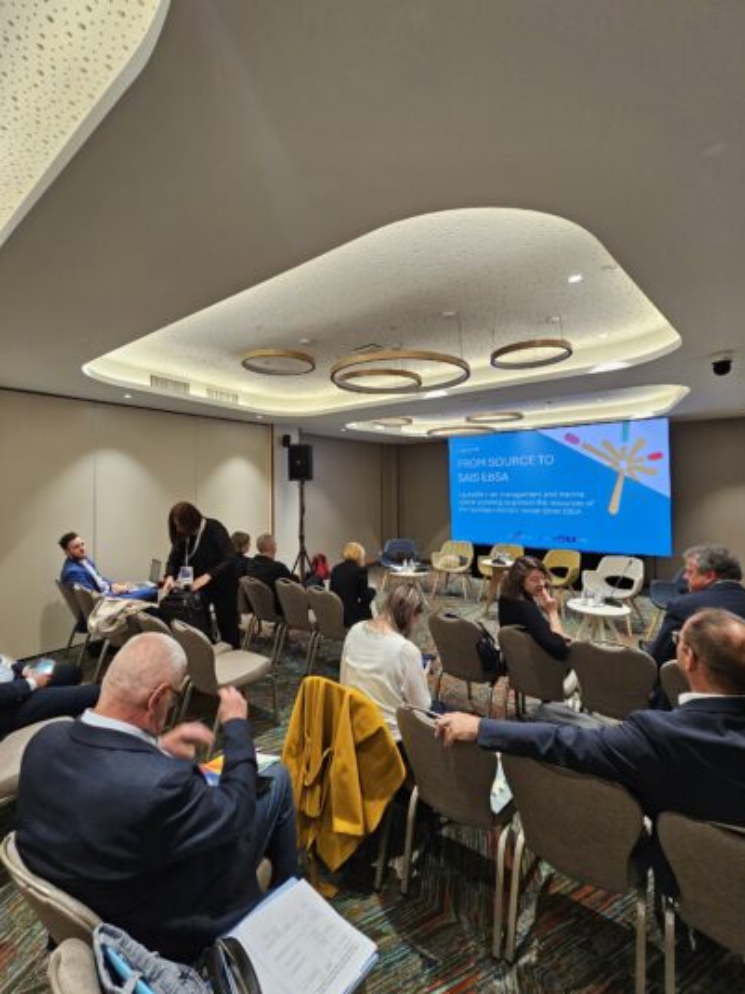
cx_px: 370
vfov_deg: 102.0
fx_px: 402
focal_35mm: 14
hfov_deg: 85.6
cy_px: 476
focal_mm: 2.2
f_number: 2.2
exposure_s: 1/50
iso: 125
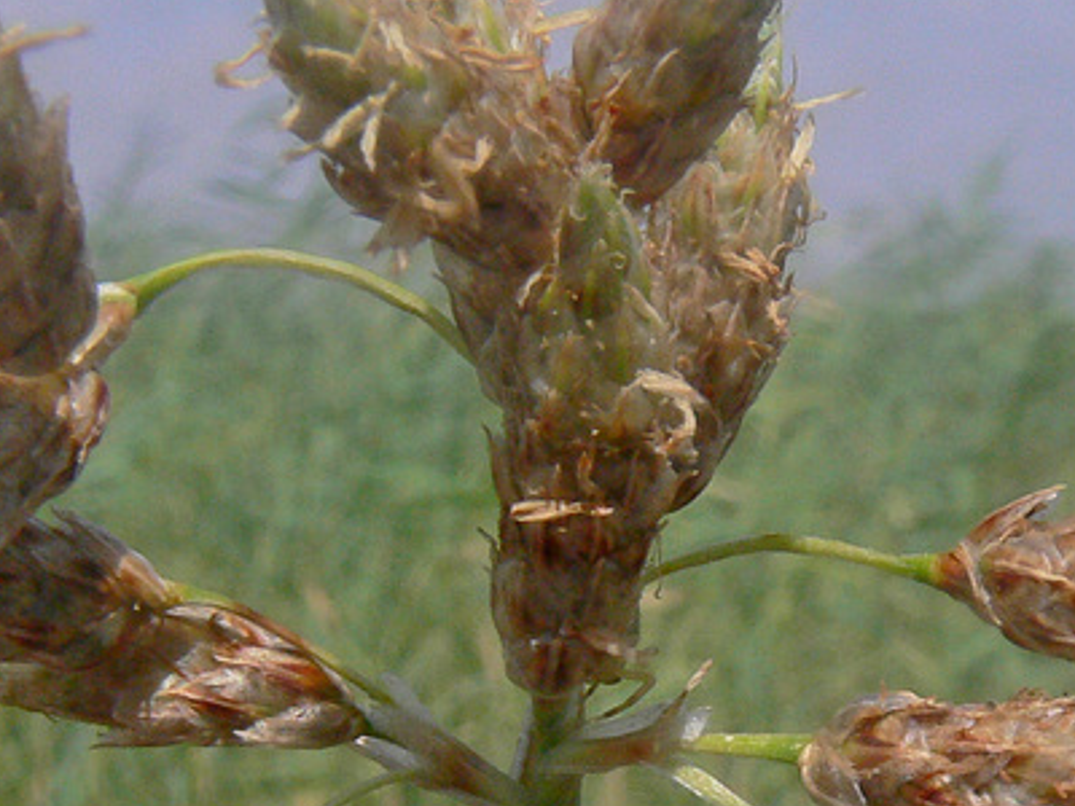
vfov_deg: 14.0
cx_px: 755
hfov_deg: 18.6
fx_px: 3261
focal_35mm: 105
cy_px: 656
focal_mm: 7.4
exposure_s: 1/250
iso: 100
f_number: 11
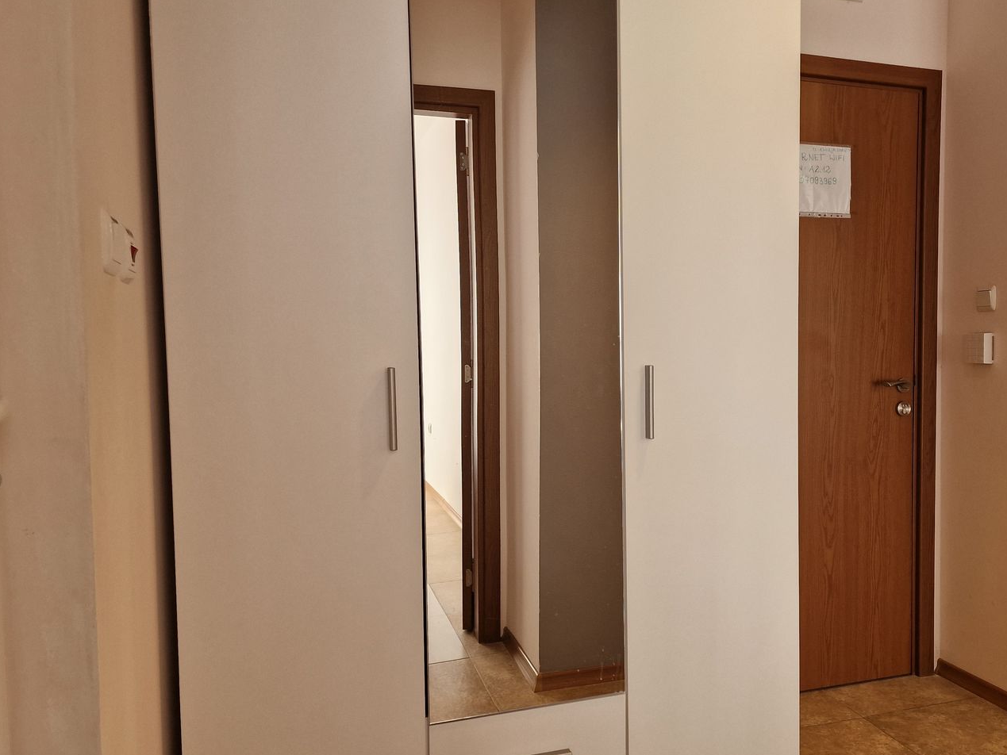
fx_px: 844
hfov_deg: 61.1
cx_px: 605
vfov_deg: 48.2
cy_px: 393
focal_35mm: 29
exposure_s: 1/100
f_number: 1.8
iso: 100
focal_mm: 6.4
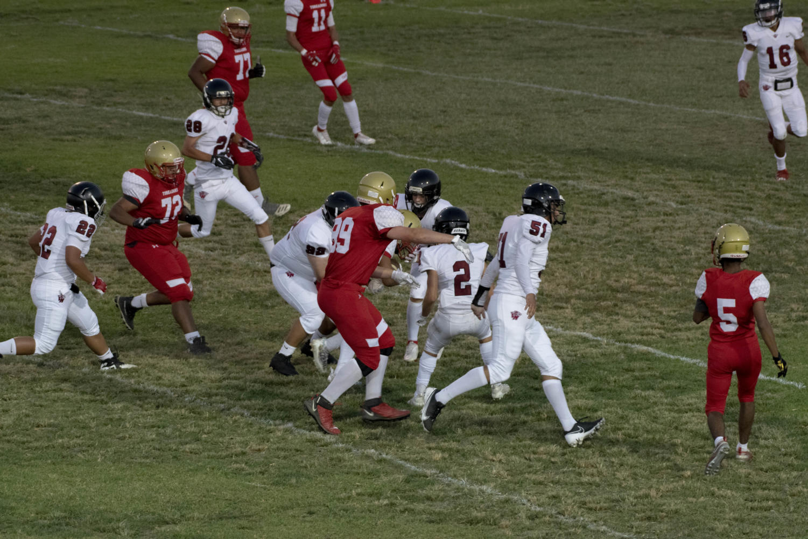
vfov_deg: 4.4
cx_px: 404
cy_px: 270
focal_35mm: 315
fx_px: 7070
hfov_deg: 6.5
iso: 1600
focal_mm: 210
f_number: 5.6
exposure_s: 1/400
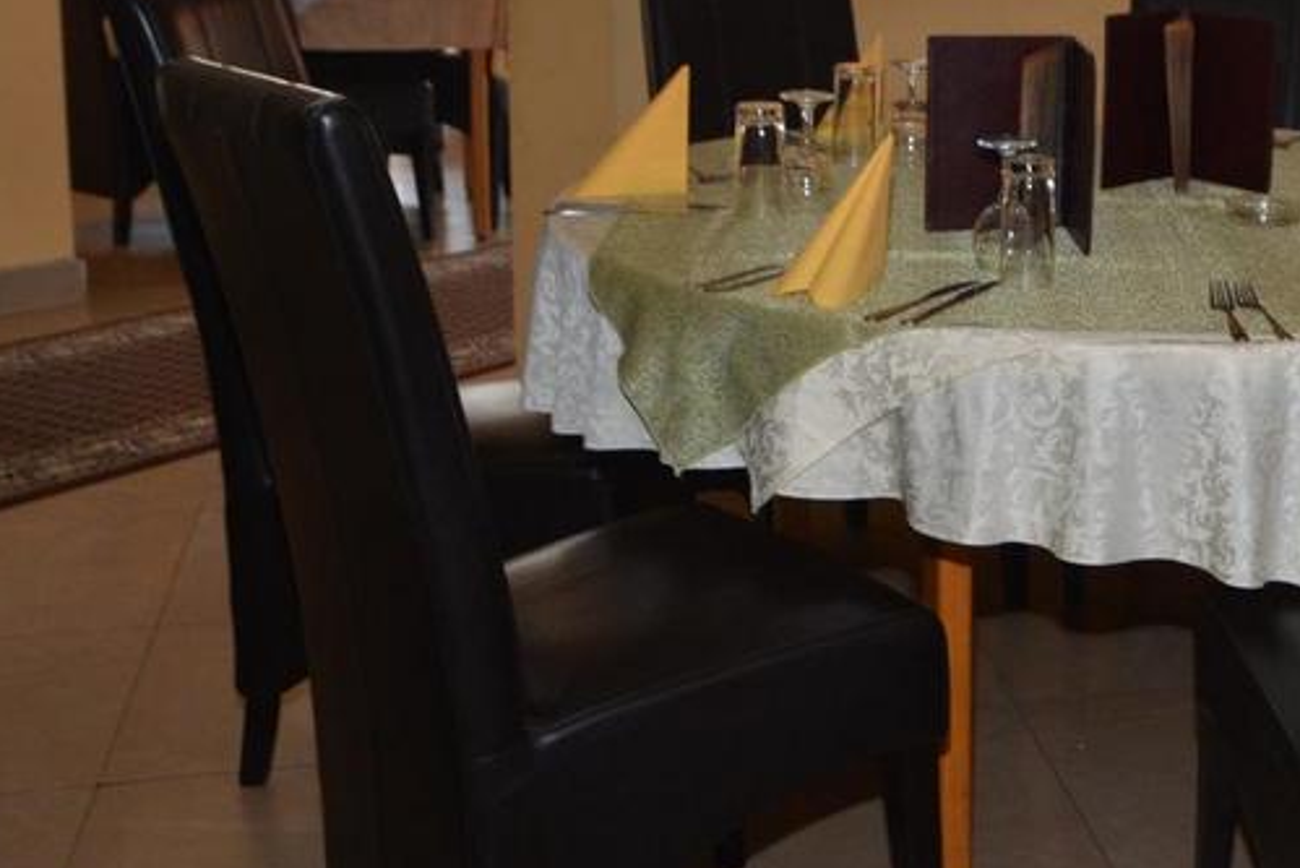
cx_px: 1534
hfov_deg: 28.7
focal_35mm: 61
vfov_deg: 22.1
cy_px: 306
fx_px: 2211
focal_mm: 17
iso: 640
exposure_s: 1/125
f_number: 5
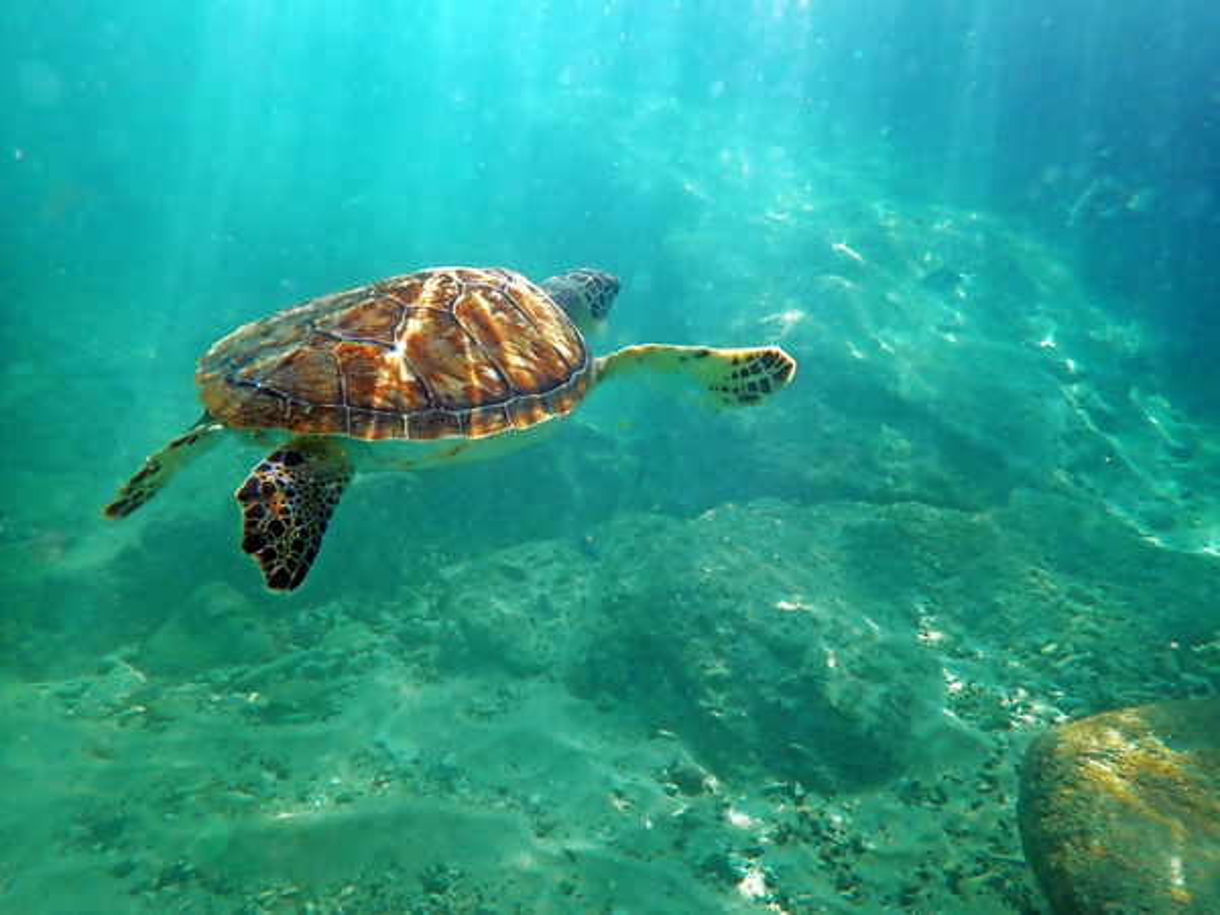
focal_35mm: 25
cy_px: 458
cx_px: 610
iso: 100
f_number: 2.8
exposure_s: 1/800
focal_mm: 4.5
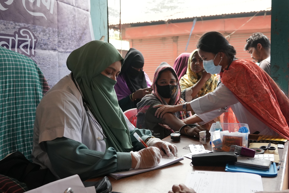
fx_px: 289
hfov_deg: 53.1
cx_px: 144
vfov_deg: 36.9
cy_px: 96
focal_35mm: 36
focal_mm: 24
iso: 2000
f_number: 4
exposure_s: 1/2000
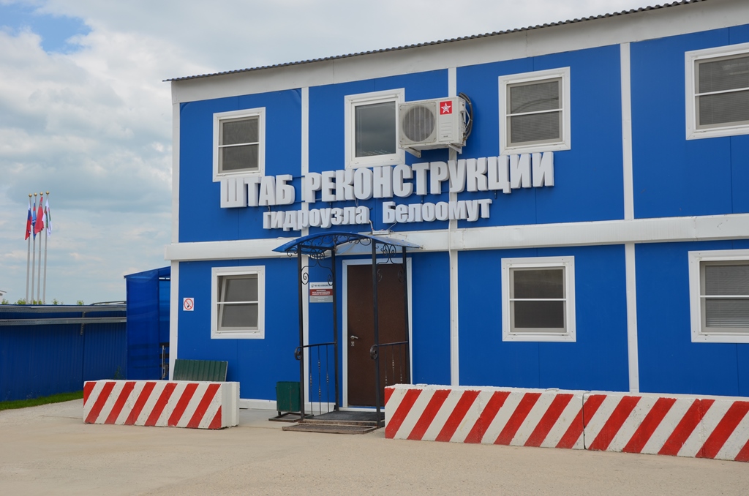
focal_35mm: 45
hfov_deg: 43.7
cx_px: 374
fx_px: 934
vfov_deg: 29.7
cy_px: 248
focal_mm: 30
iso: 100
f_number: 9
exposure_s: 1/320
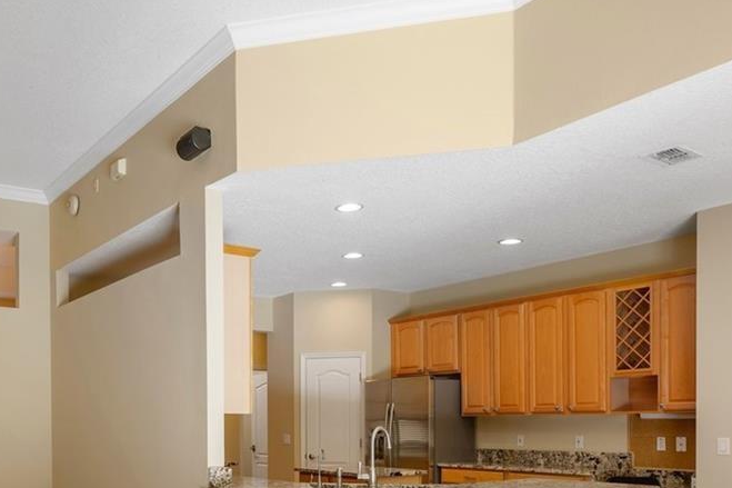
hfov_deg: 54.1
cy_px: 426
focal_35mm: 34
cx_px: 215
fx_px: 691
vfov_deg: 36.8
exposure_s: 1/3
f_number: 8
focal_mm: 14
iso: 100
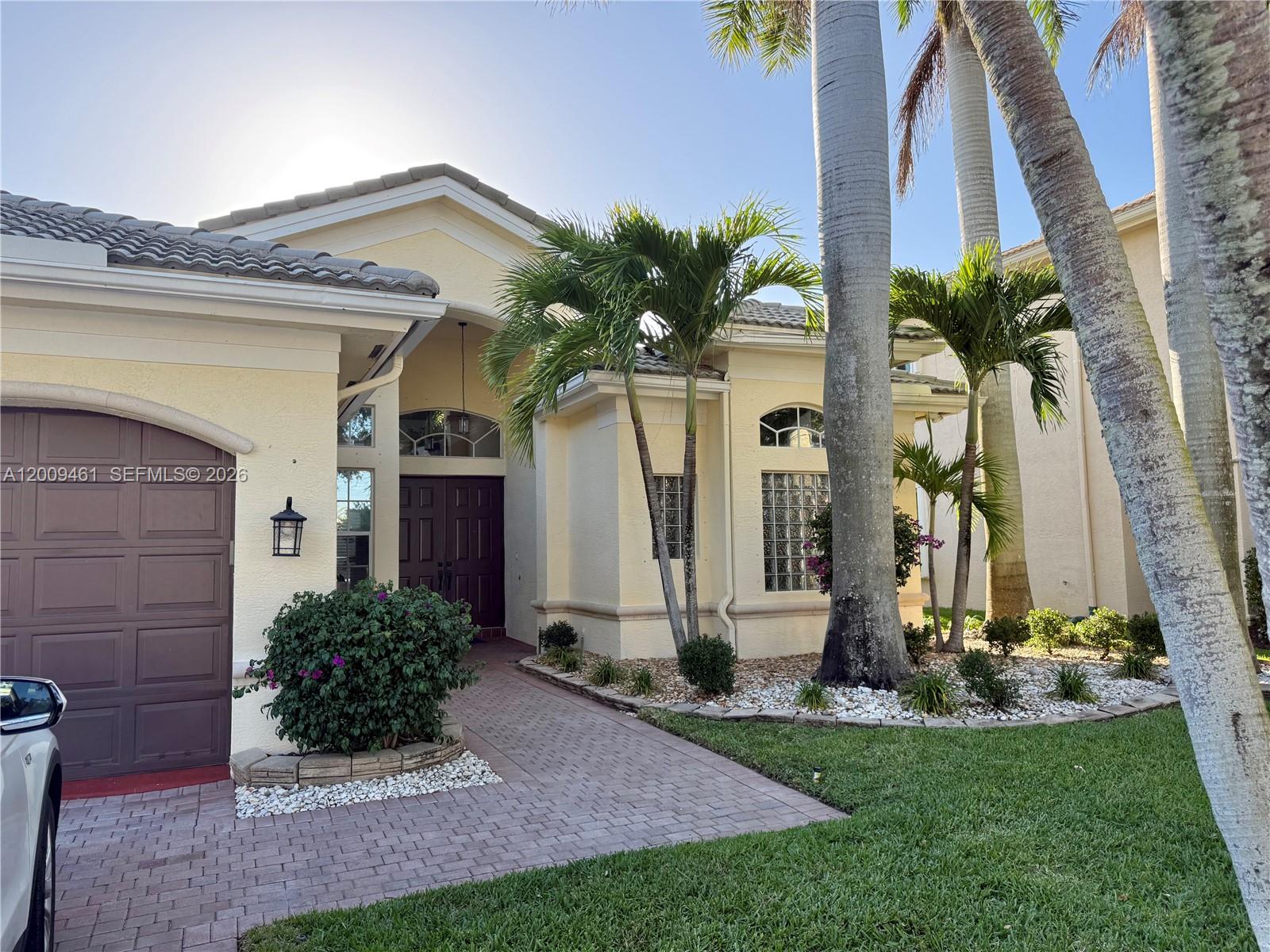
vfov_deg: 56.8
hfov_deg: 71.6
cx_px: 635
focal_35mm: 24
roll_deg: +1.0
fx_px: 881
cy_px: 476
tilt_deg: +5.3
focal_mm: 6.76
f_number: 1.78
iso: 100
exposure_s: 1/1075
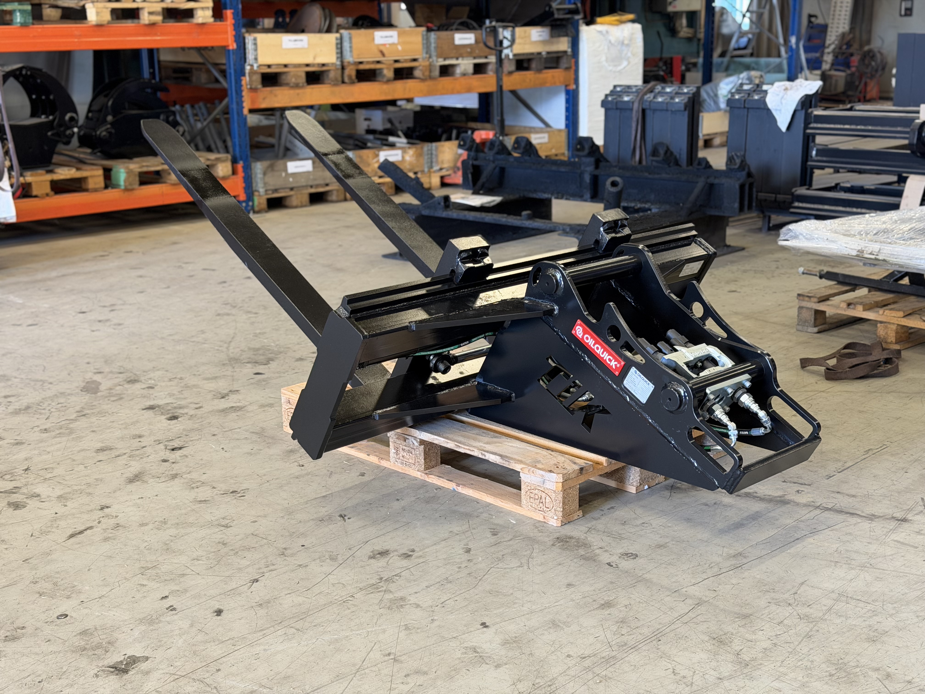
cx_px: 462
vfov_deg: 30.3
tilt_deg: -14.7
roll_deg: +0.9
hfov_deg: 39.7
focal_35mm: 48
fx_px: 1283
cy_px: 347
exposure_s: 1/50
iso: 250
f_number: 1.78
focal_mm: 6.76
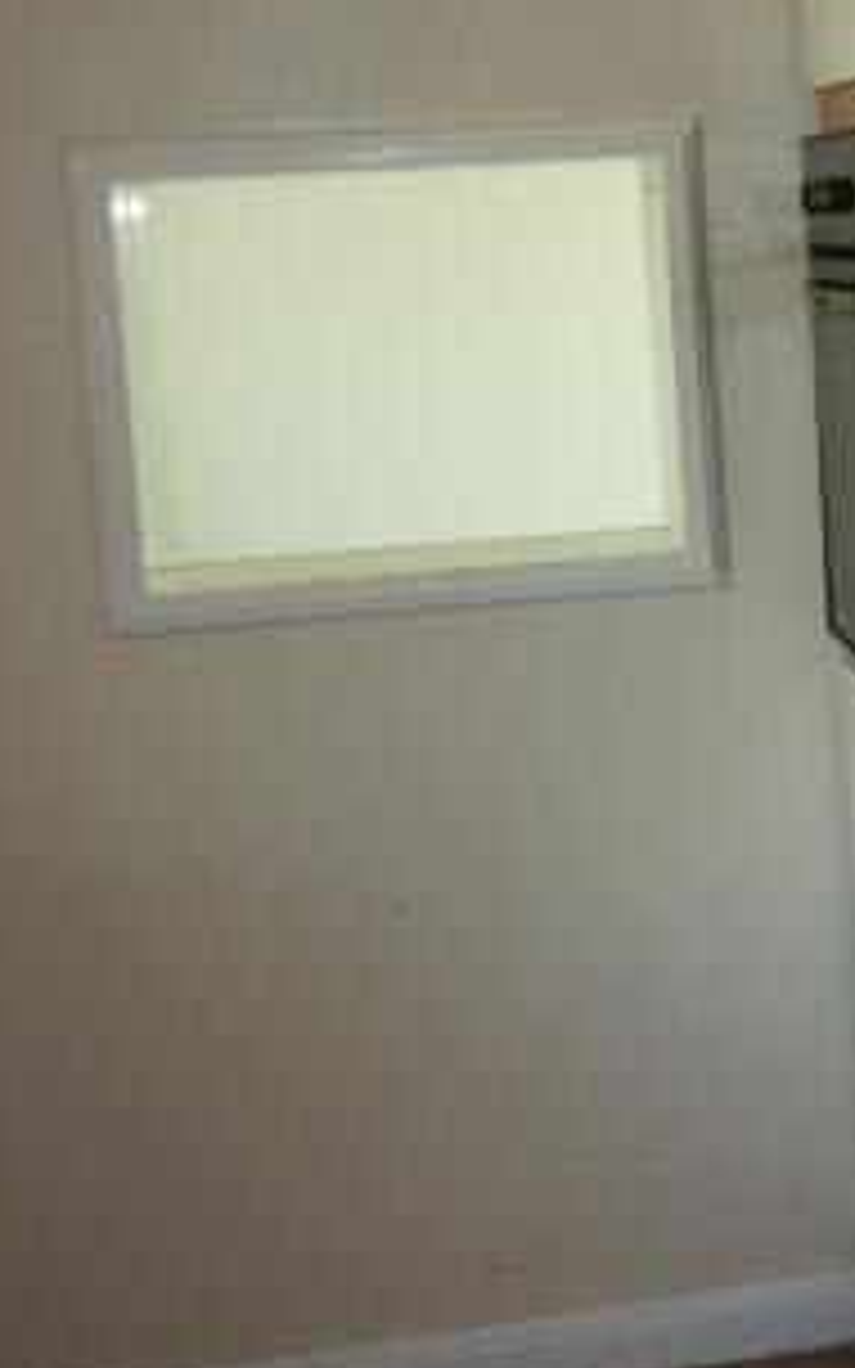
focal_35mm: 67
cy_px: 506
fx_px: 2498
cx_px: 1118
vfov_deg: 30.5
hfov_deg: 18.1
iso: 100
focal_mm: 5.5
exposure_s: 1/30
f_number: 2.8
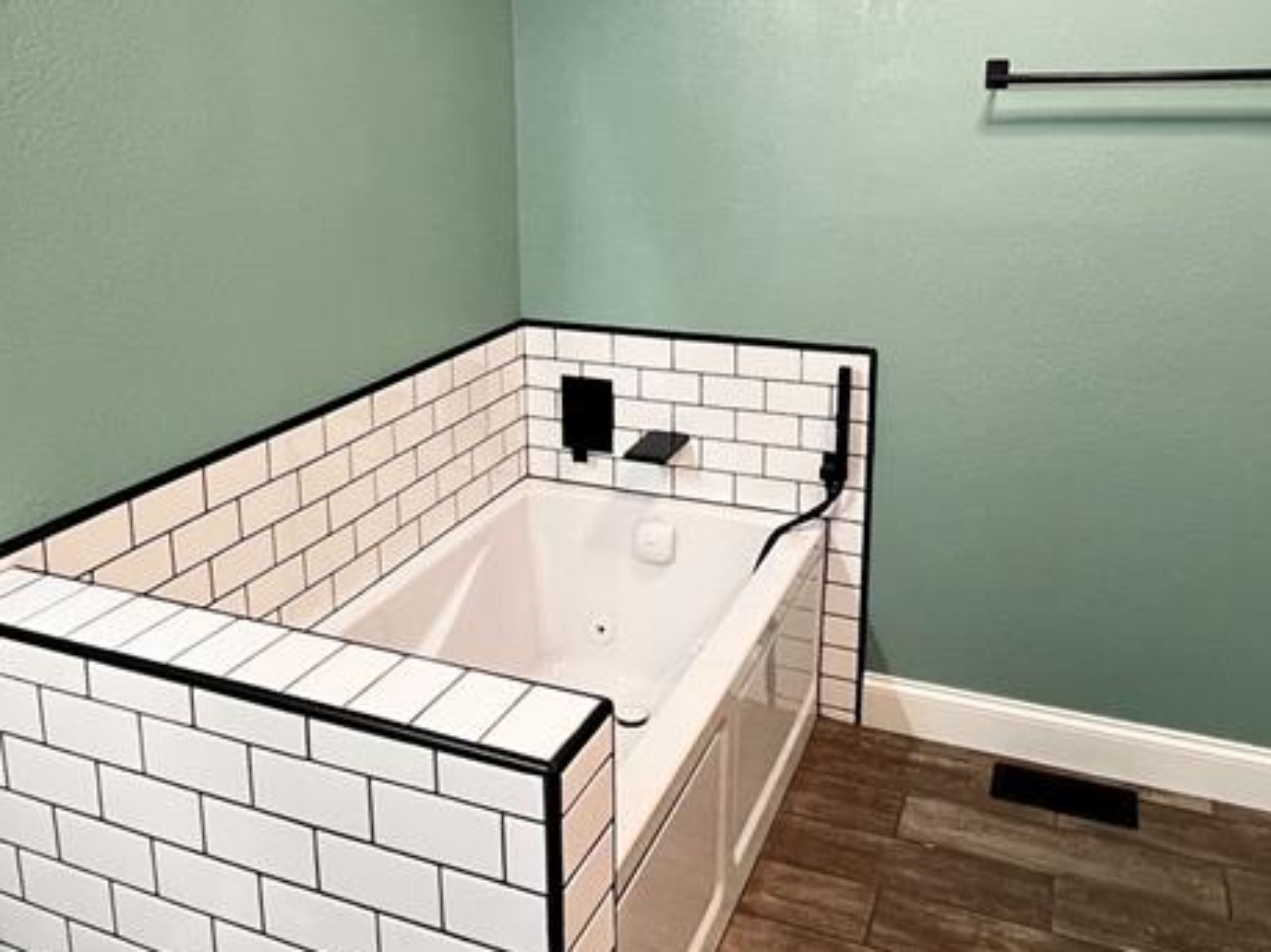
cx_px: 609
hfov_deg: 61.7
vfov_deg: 47.5
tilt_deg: -12.3
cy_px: 324
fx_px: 1065
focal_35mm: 29
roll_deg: +1.5
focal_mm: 1.57
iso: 250
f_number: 1.8
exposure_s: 1/60
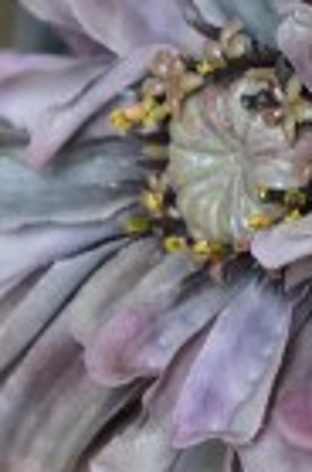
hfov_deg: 4.5
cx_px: 241
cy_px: -156
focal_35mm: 303
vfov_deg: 6.7
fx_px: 3958
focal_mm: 70
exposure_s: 1/90
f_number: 5.6
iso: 640
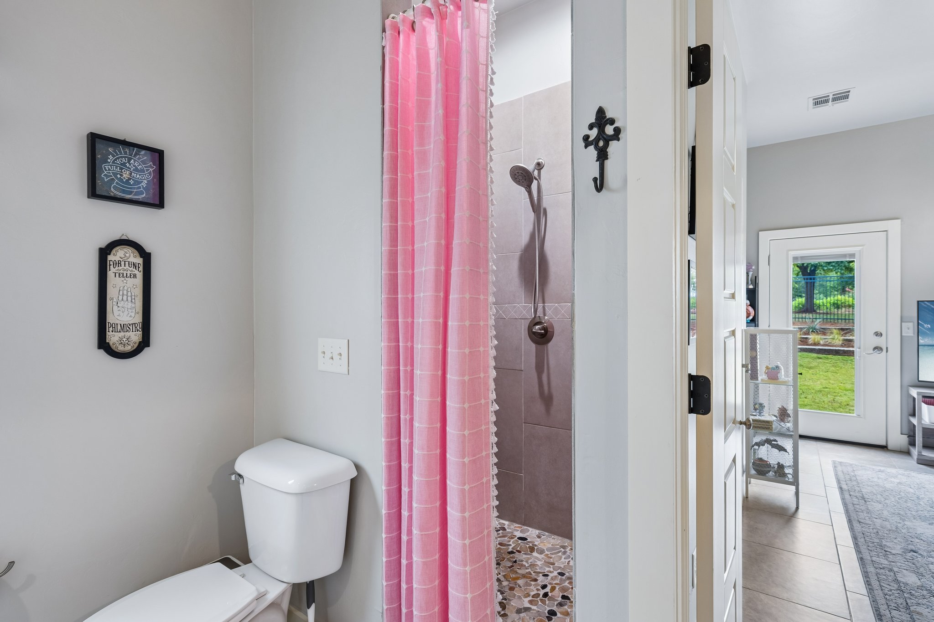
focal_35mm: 17
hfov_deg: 93.3
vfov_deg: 70.4
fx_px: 441
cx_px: 467
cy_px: 311
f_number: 8
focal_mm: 17
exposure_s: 1/8
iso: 200
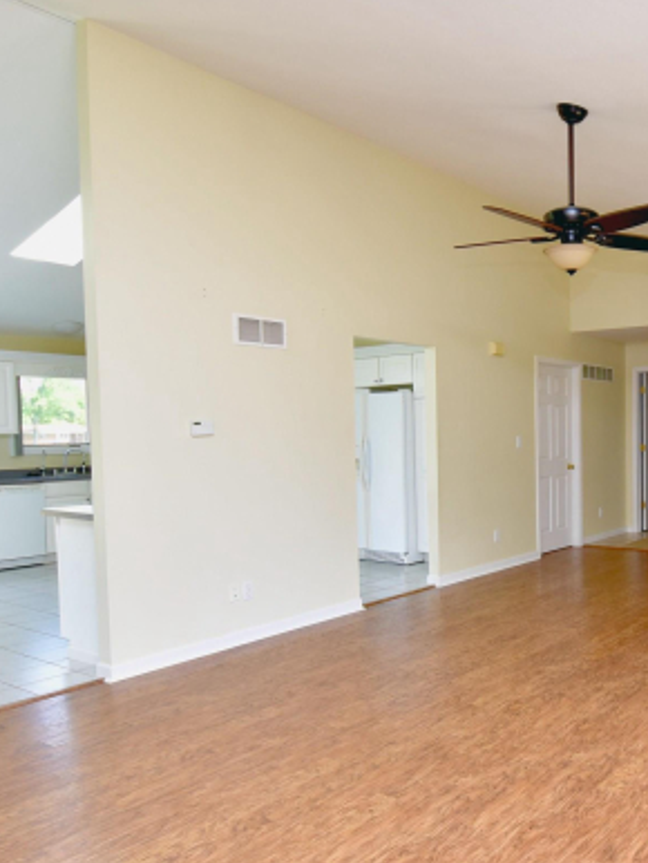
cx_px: 572
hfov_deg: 45.5
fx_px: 698
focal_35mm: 28
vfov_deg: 63.3
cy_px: 465
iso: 400
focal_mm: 10
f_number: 4.5
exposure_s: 1/80
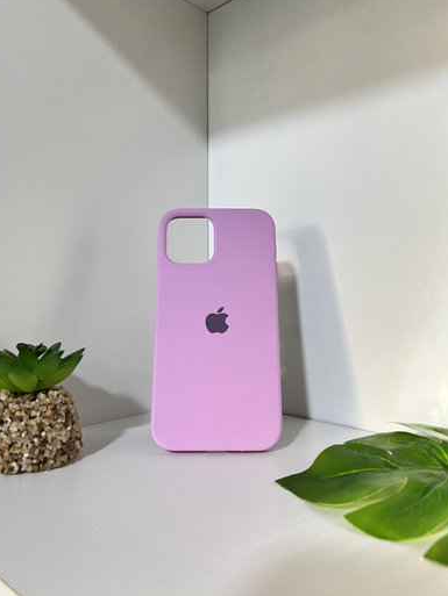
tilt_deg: -1.9
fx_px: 466
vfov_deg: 65.3
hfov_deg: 51.4
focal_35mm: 27
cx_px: 222
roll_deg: +1.8
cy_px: 304
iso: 125
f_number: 1.5
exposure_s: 1/72
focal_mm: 5.7
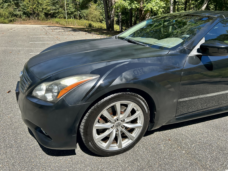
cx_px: 114
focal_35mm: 26
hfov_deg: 67.3
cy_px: 86
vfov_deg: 53.1
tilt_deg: -19.2
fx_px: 171
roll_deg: -0.1
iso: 50
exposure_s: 1/1669
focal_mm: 5.7
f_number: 1.5
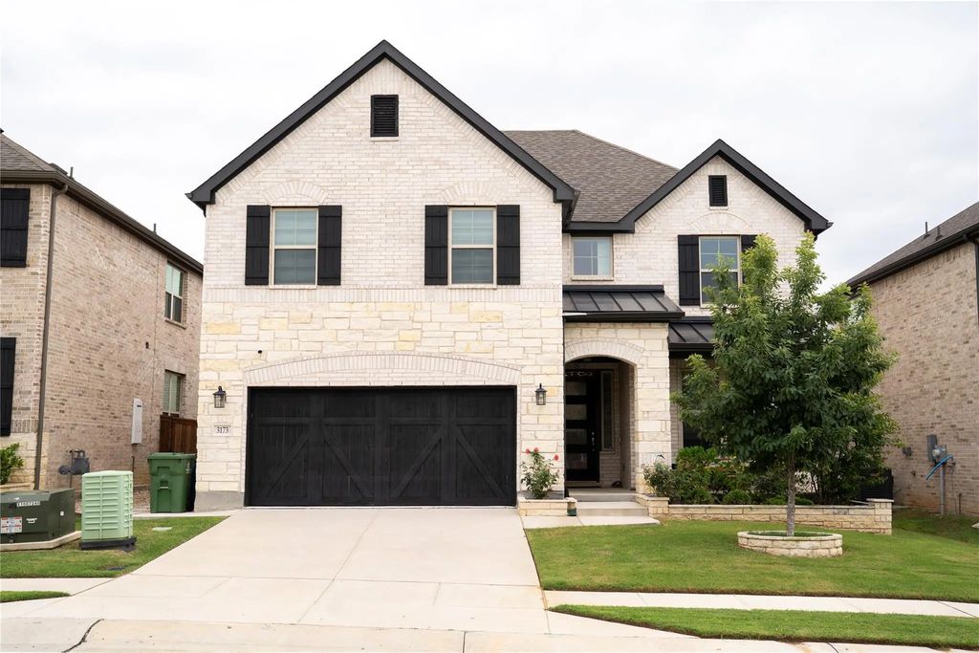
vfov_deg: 36.9
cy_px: 326
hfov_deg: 53.1
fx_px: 979
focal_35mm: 36
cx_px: 490
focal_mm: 36
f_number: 4.5
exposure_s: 1/500
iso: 100
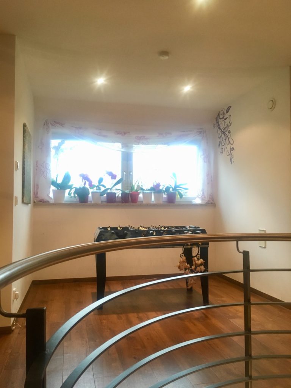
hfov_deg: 48.2
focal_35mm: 29
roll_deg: +0.9
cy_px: 194
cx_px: 146
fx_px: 325
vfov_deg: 61.7
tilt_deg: +1.3
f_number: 2.2
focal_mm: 4.15
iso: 160
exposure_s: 1/33
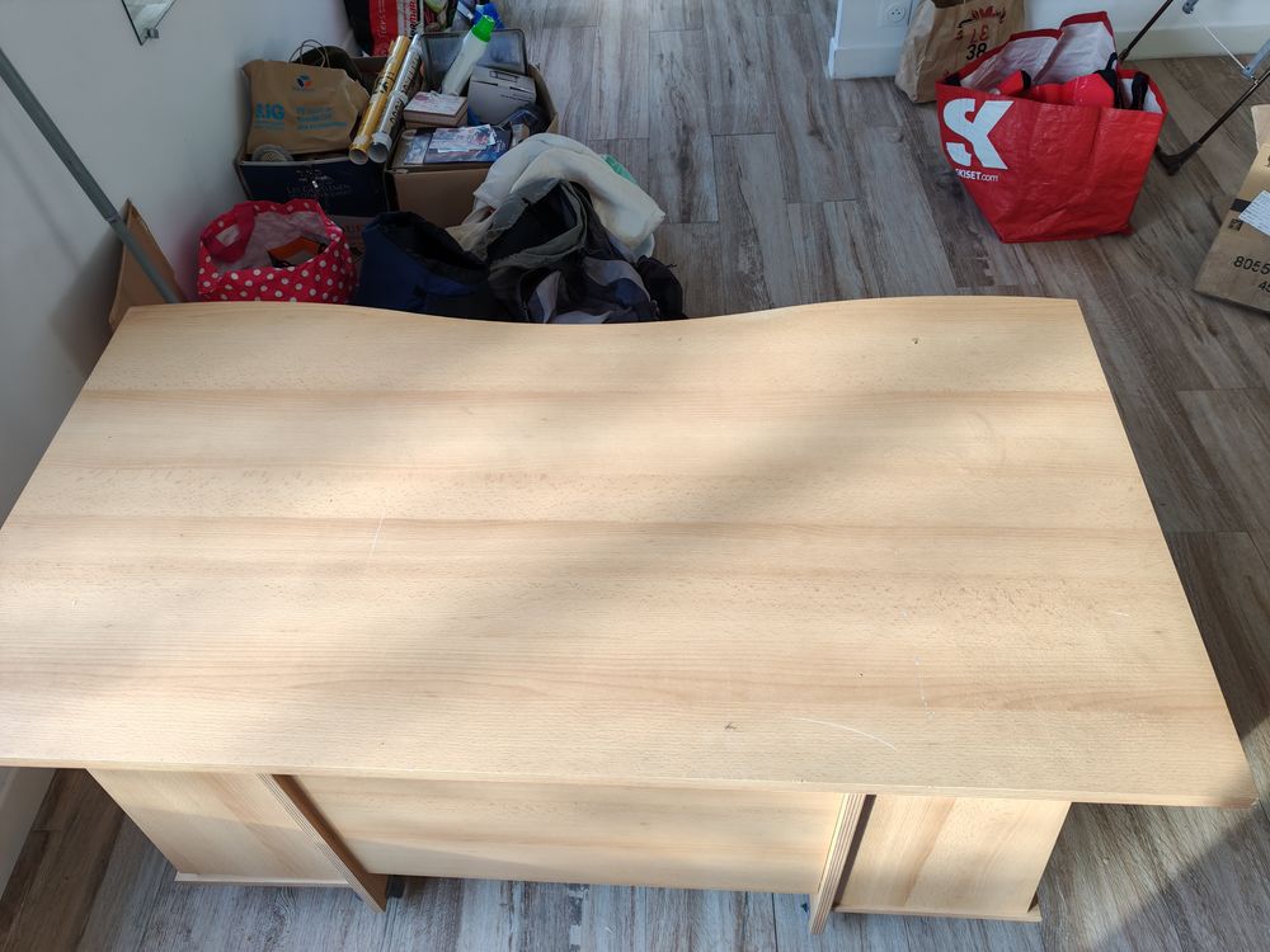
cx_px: 635
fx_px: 991
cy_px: 476
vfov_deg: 51.4
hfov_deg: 65.3
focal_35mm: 27
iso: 50
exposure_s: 1/100
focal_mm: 5.52
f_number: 1.95
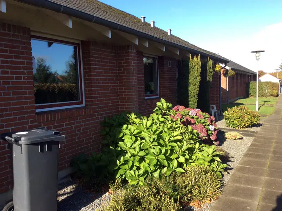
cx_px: 141
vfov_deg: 44.1
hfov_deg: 56.9
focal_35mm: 32
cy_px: 106
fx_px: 260
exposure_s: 1/629
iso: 32
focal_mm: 3.3
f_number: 2.4
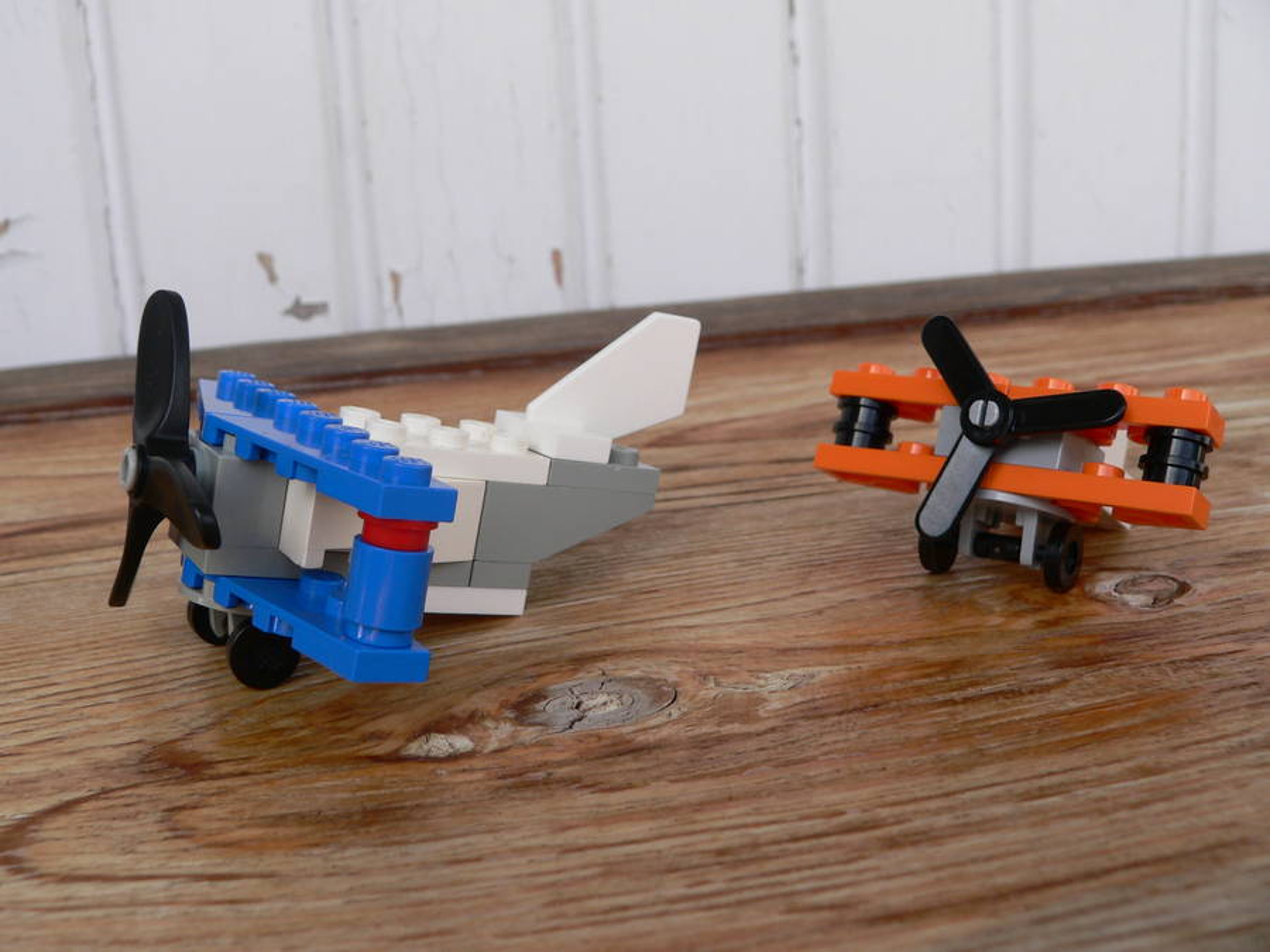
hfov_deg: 51.4
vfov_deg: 39.7
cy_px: 476
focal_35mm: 36
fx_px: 1321
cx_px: 635
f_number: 4
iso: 80
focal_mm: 6
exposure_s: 1/250
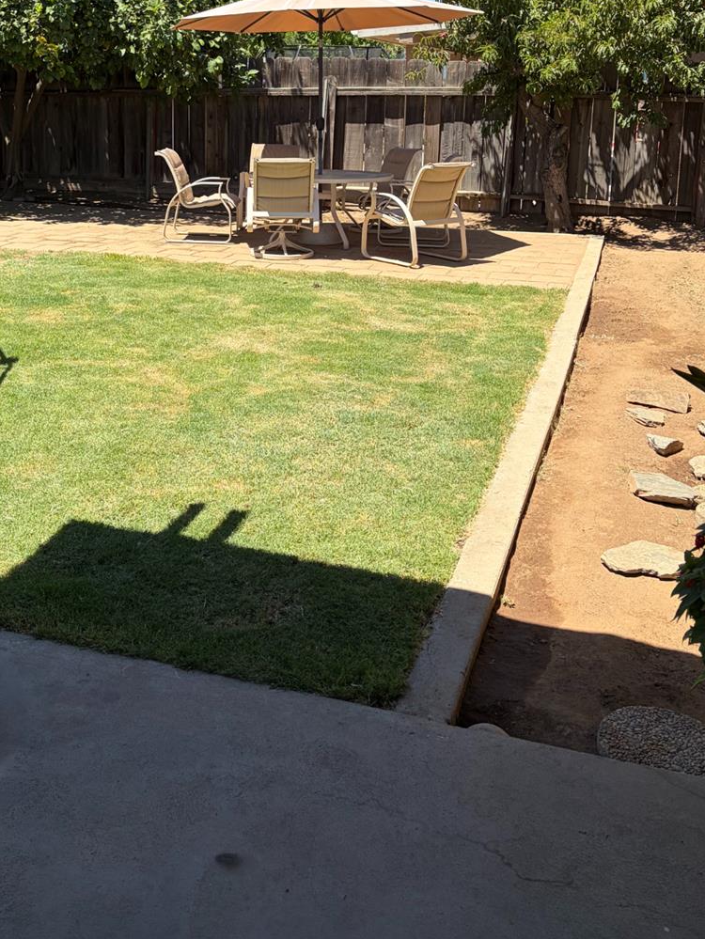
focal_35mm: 39
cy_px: 246
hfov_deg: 36.5
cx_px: 242
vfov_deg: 46.3
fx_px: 1058
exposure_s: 1/1953
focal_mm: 5.96
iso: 50
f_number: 1.6
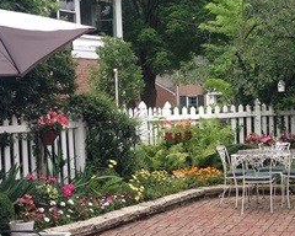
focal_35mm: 86
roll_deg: +0.3
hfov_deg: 21.8
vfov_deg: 17.8
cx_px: 251
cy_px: 151
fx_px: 751
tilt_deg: -3.6
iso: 50
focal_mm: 4.12
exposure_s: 1/275
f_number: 2.4
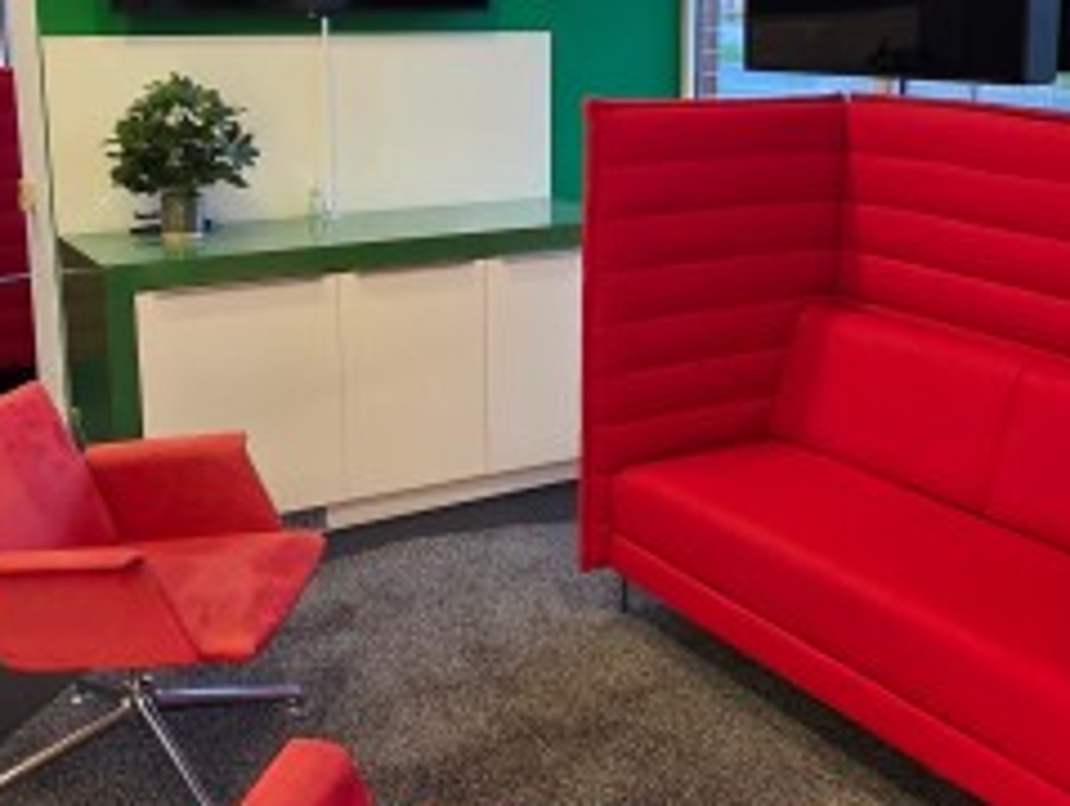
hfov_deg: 44.7
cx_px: 531
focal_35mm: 42
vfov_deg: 34.2
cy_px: 296
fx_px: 1300
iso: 320
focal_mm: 2.2
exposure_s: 1/50
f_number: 1.9
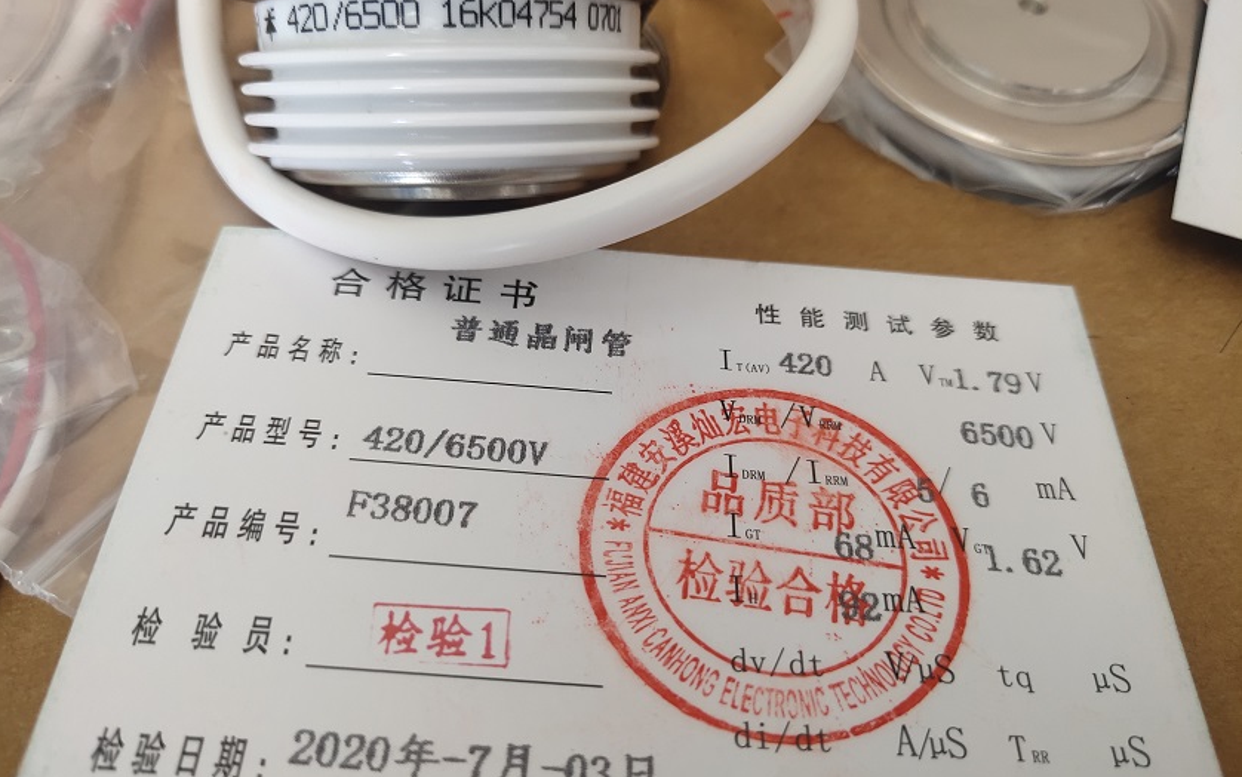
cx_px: 619
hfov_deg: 61.2
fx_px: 1049
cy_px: 423
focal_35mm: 31
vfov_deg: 40.6
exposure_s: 1/50
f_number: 1.8
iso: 221
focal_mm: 4.27
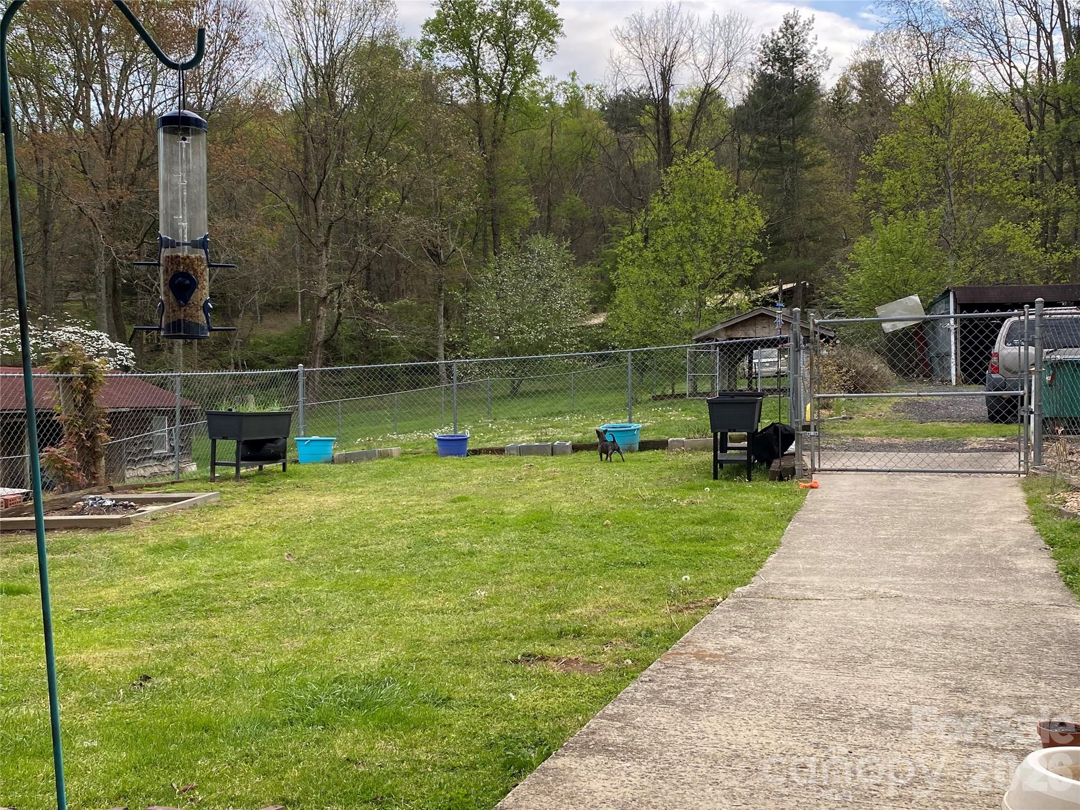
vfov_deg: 53.1
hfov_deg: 67.3
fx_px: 811
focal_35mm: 26
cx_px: 540
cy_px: 405
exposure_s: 1/421
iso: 32
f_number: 1.8
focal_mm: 4.25
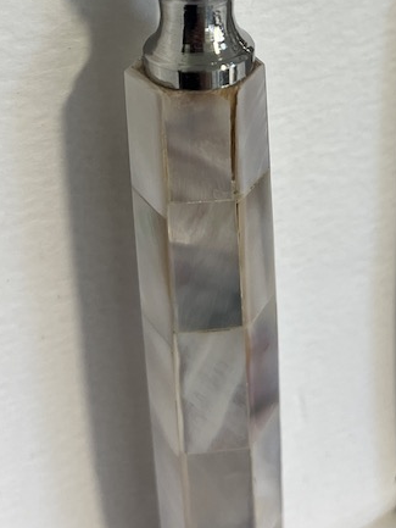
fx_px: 976
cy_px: 9
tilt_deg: -58.1
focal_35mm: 64
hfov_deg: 22.9
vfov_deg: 28.5
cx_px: 246
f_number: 1.6
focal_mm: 5.1
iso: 125
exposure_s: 1/100
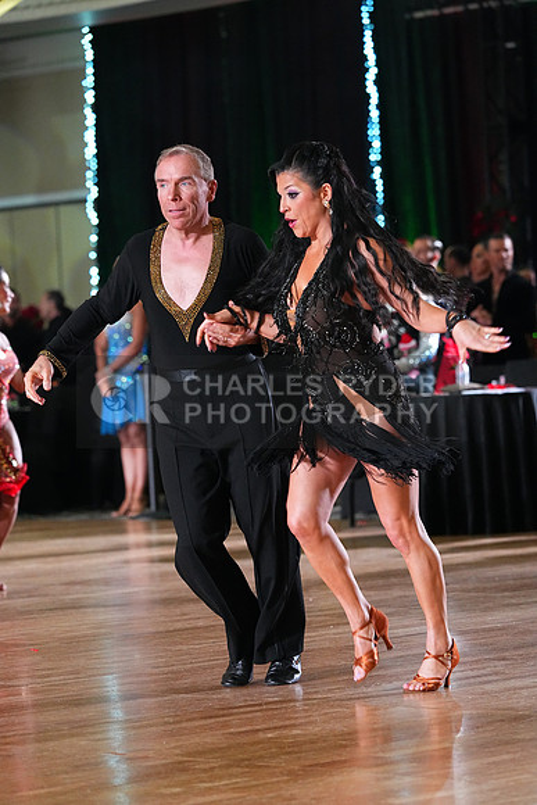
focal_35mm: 149
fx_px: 3332
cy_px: 402
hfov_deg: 9.2
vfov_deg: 13.8
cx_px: 268
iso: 8000
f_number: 4.5
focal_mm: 149
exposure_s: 1/400
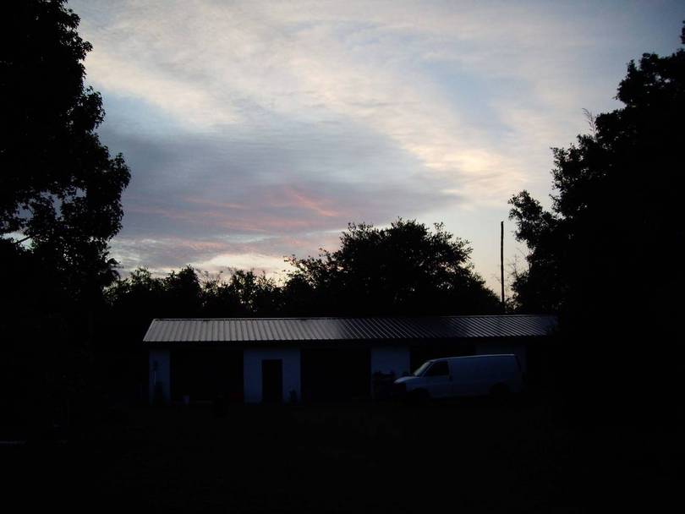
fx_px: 752
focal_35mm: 38
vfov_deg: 37.7
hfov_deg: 49.0
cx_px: 342
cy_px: 257
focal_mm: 6.2
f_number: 2.7
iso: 100
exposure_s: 1/125
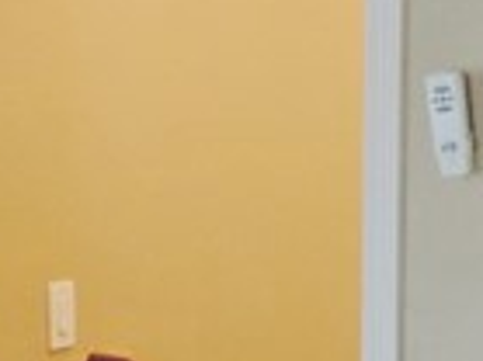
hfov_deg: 11.2
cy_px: 531
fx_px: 2468
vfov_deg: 8.2
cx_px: 330
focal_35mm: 177
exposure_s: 1/25
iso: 400
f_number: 3
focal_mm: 4.3
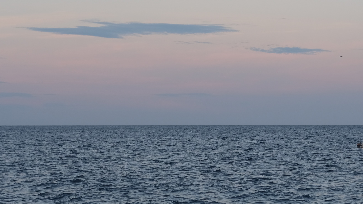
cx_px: 239
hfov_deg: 16.3
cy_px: 154
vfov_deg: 9.2
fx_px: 1261
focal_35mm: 131
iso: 160
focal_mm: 35
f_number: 3.2
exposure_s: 1/200
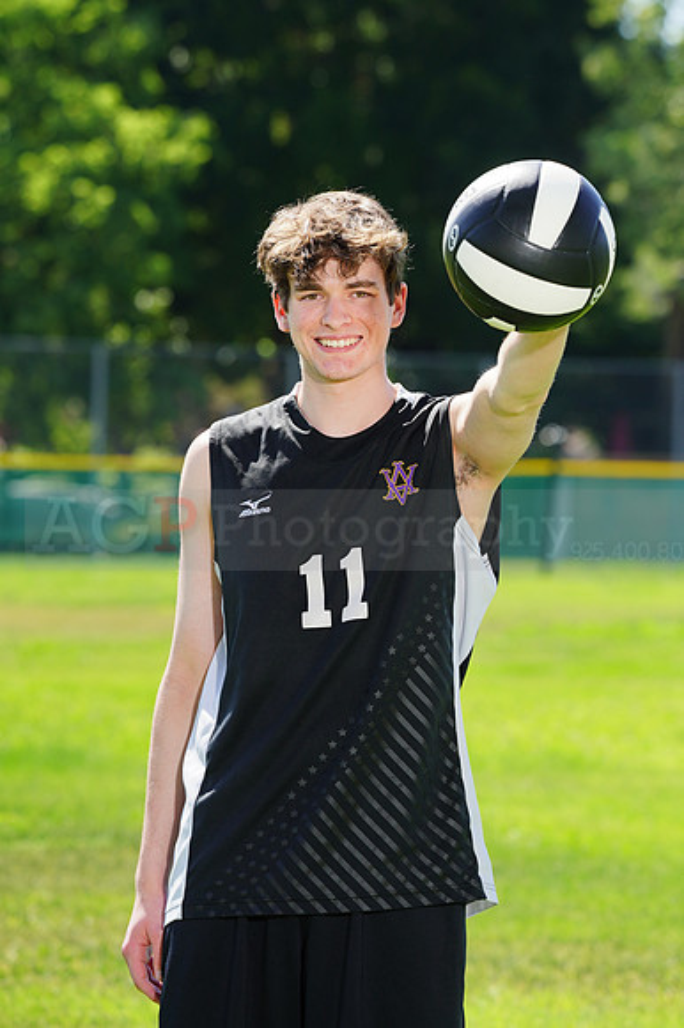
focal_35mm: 265
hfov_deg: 5.2
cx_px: 342
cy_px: 514
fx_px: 7561
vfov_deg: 7.8
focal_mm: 265
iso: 200
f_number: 10
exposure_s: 1/200
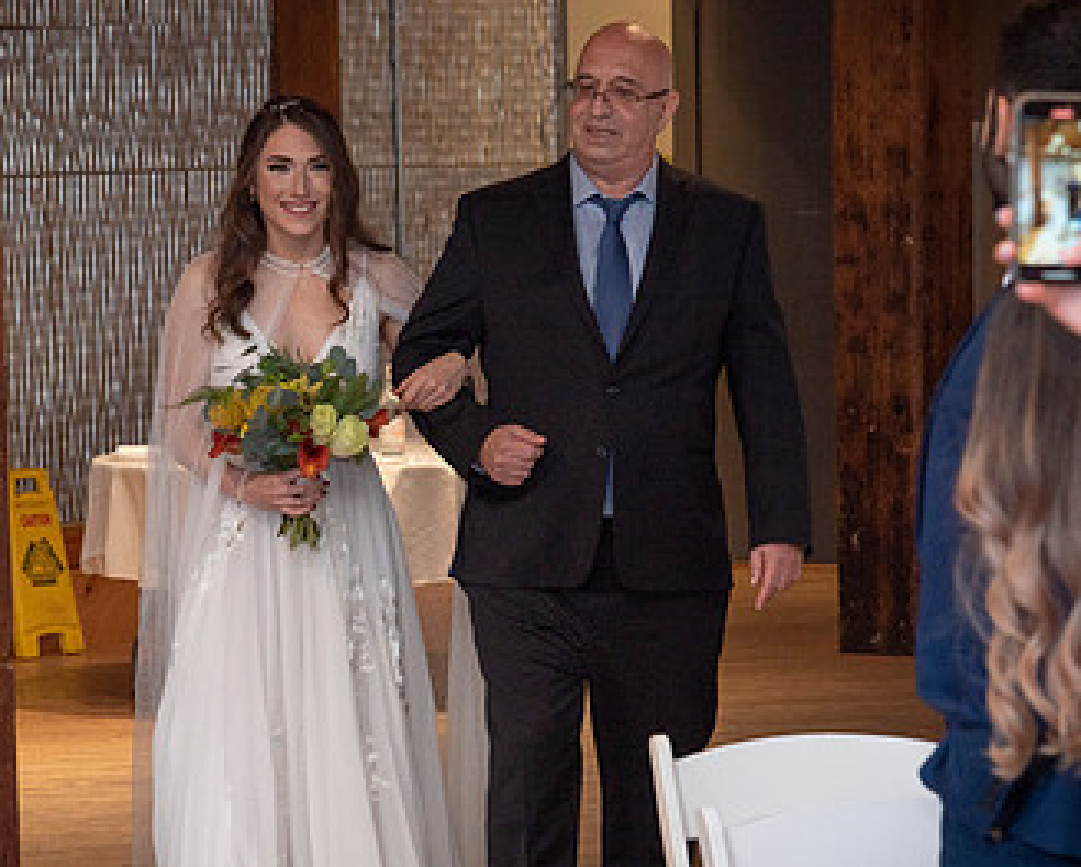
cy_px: 463
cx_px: 392
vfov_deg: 11.0
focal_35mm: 141
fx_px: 4515
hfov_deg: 13.6
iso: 800
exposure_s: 1/125
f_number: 5
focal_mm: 85
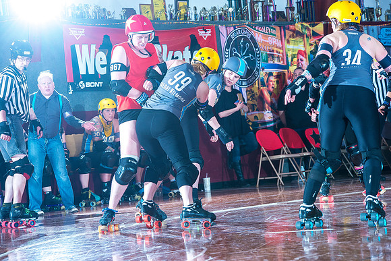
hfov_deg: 14.7
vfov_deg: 9.8
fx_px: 1521
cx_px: 196
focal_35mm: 140
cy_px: 130
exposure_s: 1/160
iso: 800
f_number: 7.1
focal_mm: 140
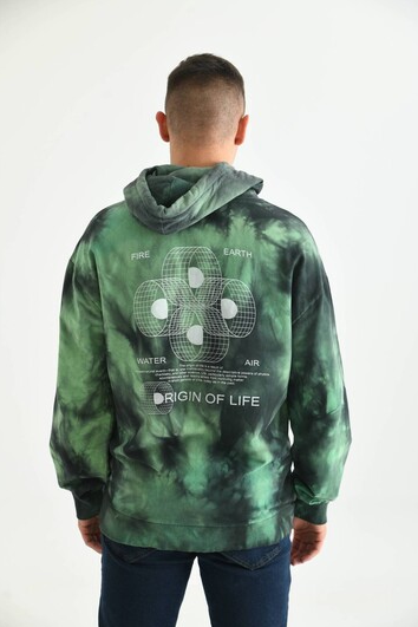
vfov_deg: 33.9
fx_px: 1028
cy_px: 318
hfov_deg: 23.0
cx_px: 209
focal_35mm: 59
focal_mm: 58
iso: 160
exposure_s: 1/125
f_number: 5.6
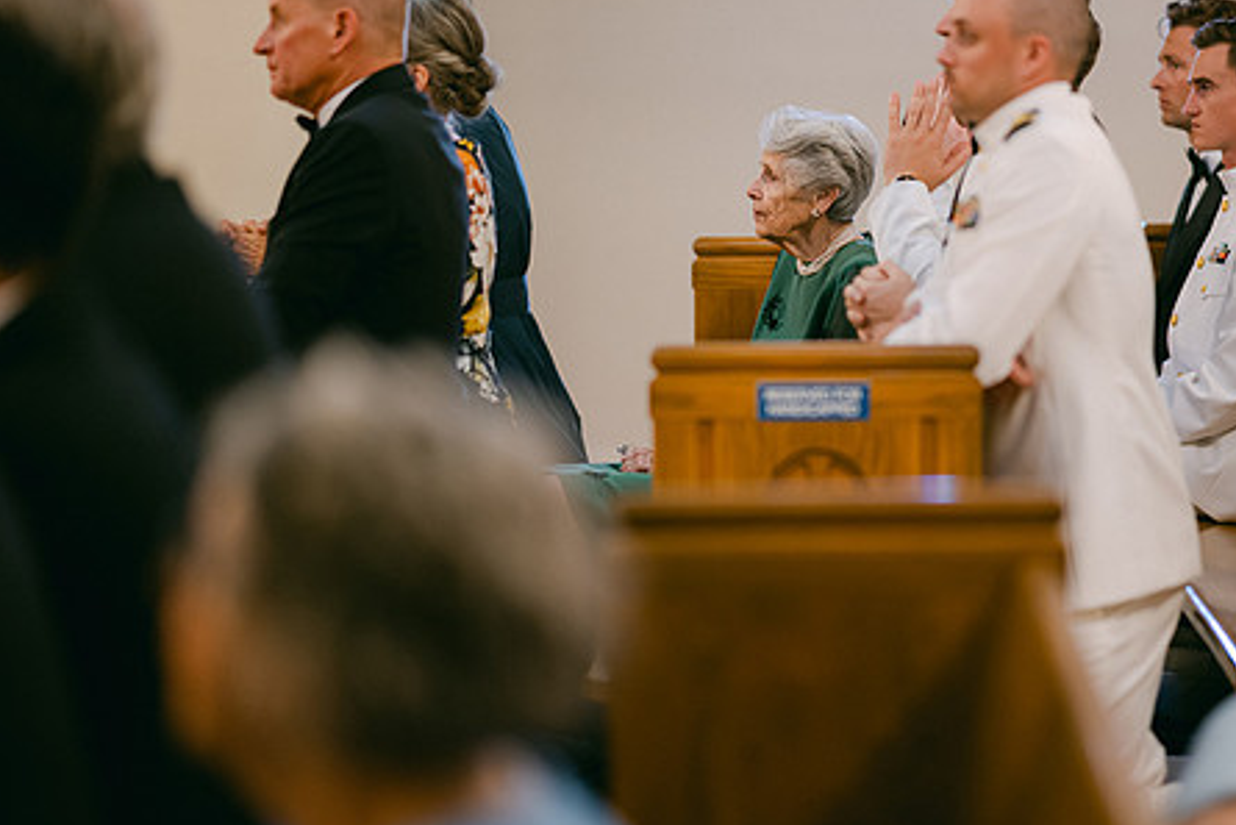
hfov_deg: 14.6
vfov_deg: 9.8
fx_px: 4808
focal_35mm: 140
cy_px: 435
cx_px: 783
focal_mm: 105
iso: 640
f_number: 1.4
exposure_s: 1/125
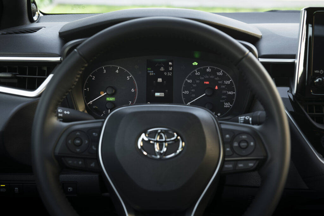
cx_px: 162
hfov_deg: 28.8
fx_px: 630
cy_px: 108
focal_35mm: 70
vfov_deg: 19.5
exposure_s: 1/2
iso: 64
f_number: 7.1
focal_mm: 70
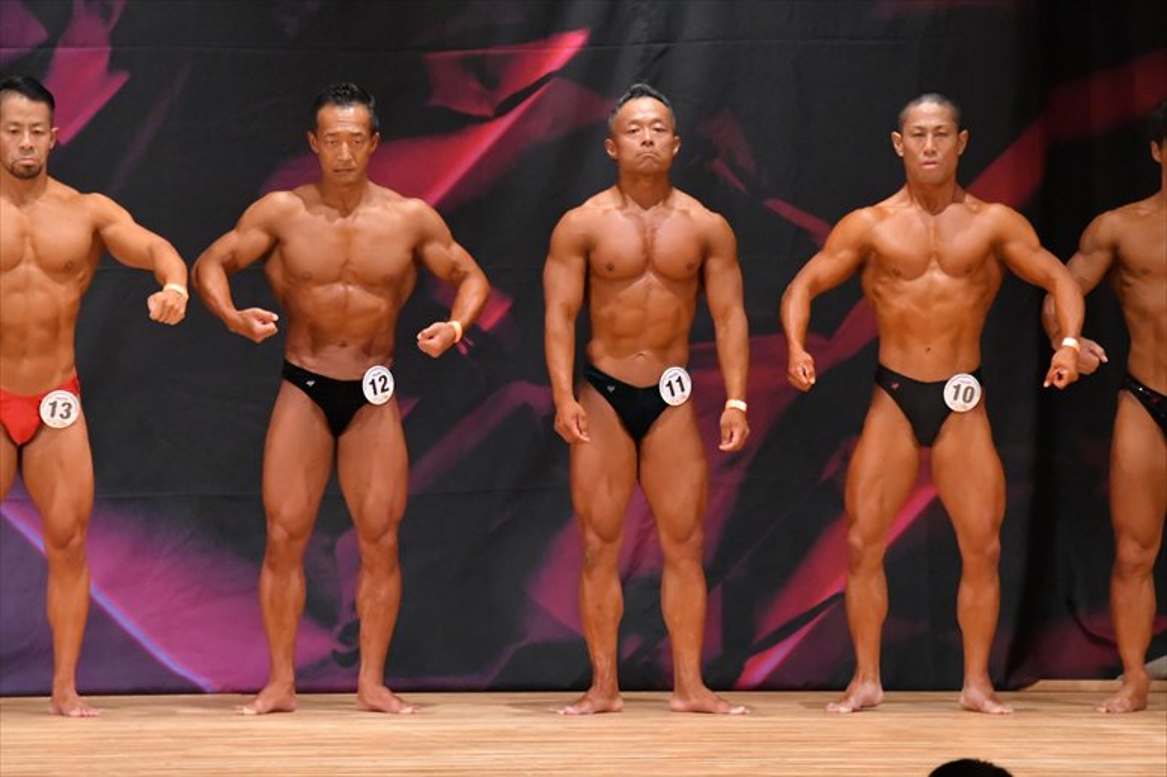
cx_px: 584
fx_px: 9720
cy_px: 388
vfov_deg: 4.6
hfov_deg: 6.9
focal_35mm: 300
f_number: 5.6
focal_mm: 200
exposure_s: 1/400
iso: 7200
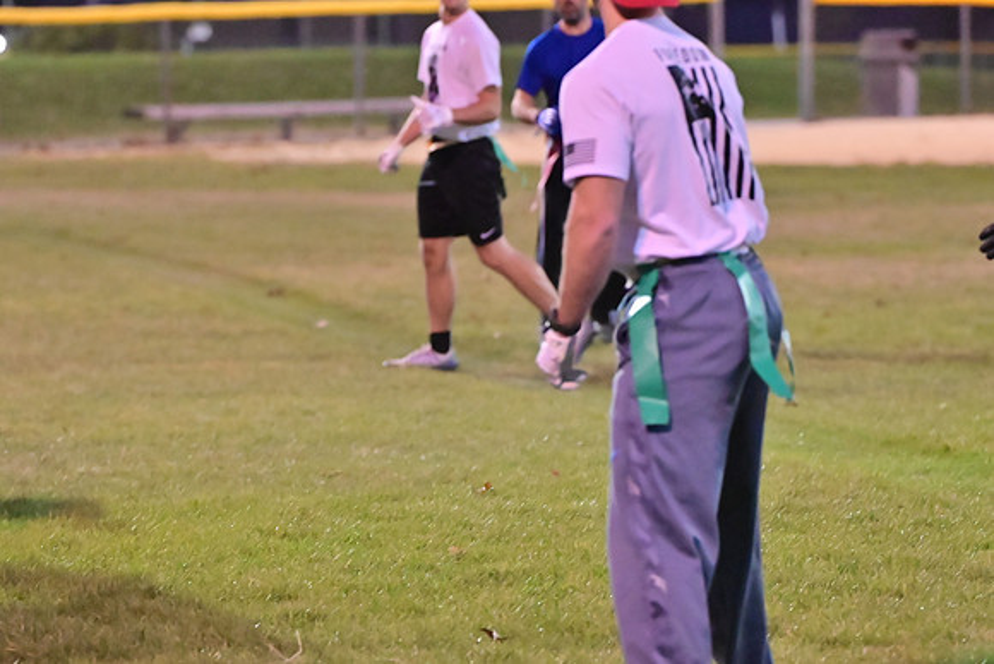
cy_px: 332
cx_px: 497
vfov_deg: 5.1
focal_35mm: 270
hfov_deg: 7.6
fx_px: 7456
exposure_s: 1/400
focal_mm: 180
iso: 6400
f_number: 4
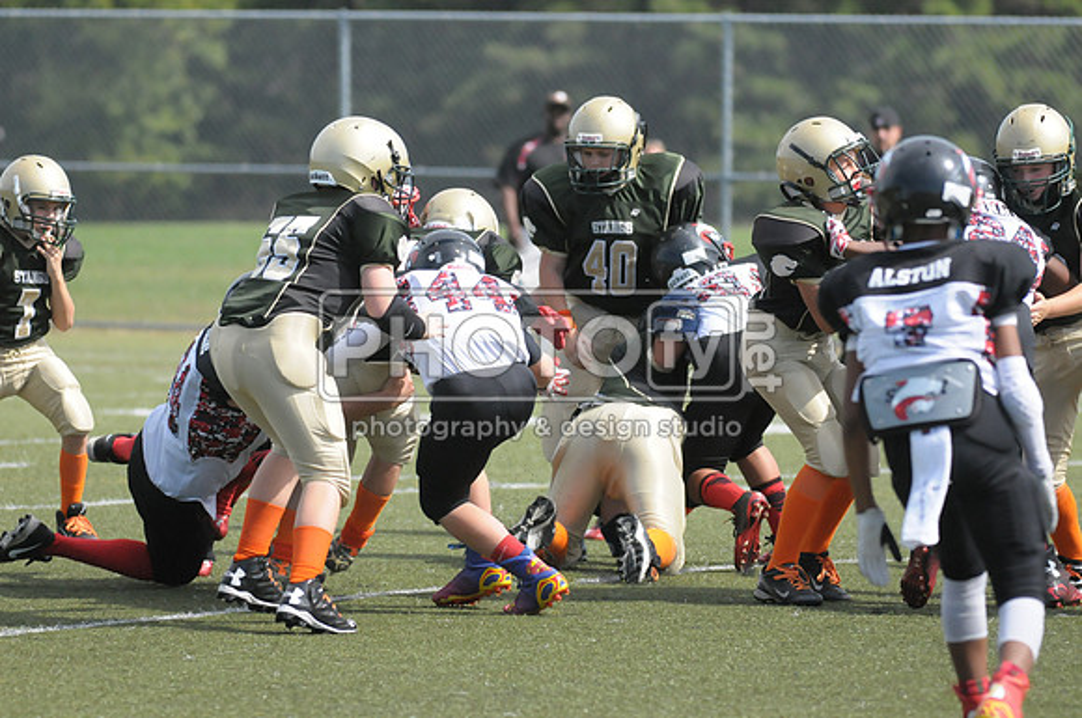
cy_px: 359
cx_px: 541
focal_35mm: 300
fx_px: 9004
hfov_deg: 6.9
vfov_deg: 4.6
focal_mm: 200
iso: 1600
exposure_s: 1/8000
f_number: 4
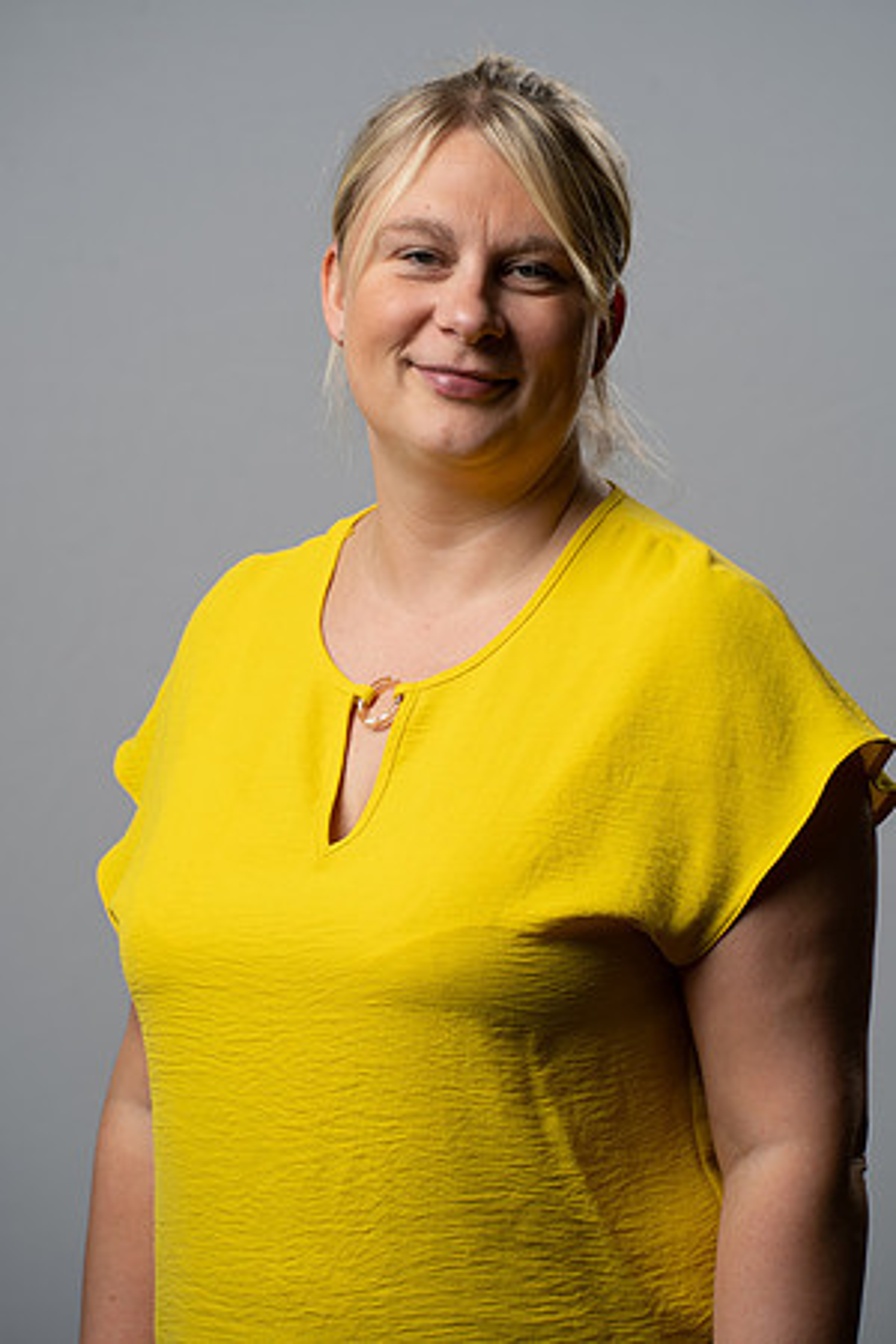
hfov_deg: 7.6
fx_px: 6719
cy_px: 672
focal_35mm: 180
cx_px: 448
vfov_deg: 11.4
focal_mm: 180
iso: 160
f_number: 7.1
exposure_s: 1/160
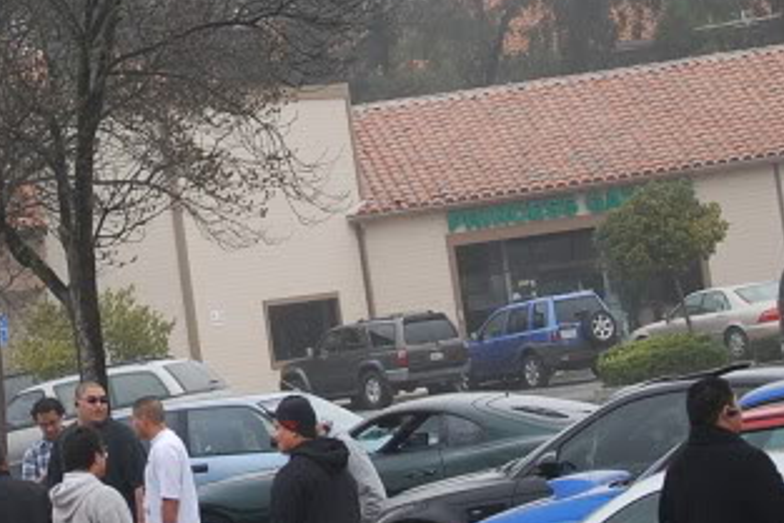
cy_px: 29
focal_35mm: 230
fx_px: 5011
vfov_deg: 6.0
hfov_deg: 8.9
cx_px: 46
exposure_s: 1/320
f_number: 4.5
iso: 200
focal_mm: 60
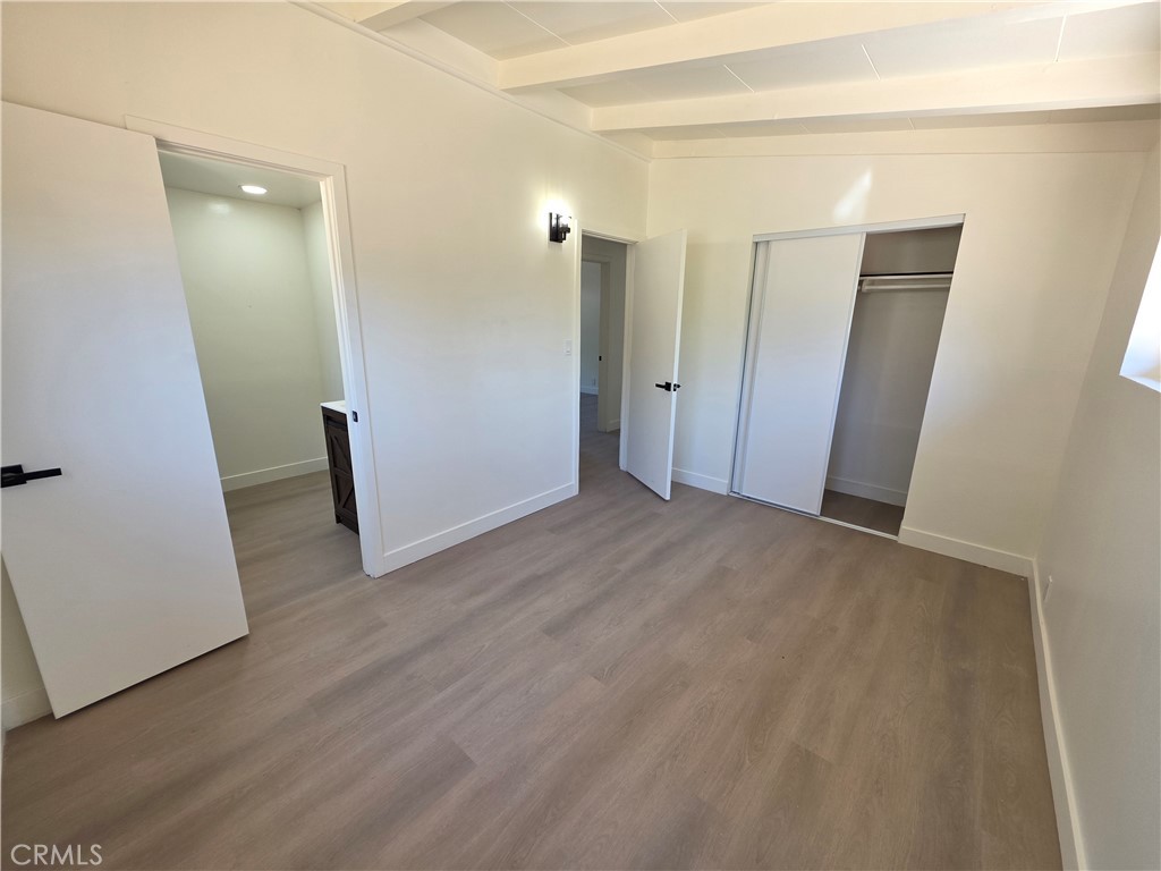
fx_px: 436
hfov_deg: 106.2
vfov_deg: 89.9
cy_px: 436
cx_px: 580
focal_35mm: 13
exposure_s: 1/120
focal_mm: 2.2
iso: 80
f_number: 1.9
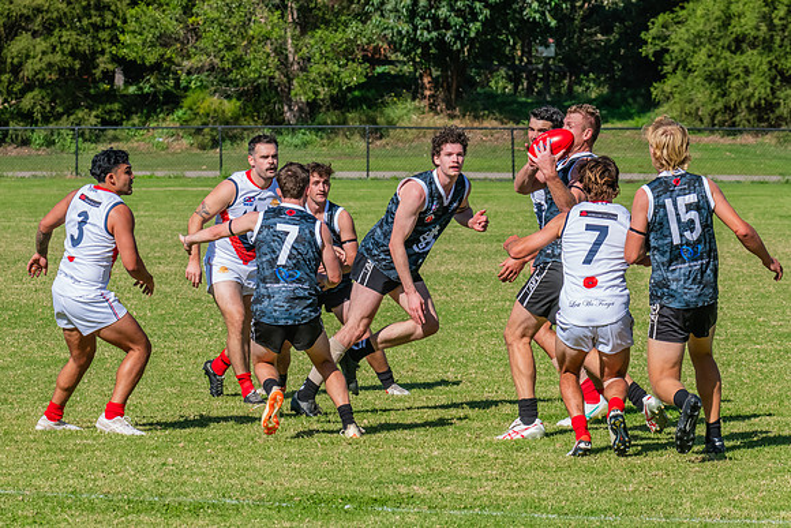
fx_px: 5782
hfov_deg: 7.8
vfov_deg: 5.2
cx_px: 360
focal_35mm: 263
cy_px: 244
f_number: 16
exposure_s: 1/1600
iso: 1600
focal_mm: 240
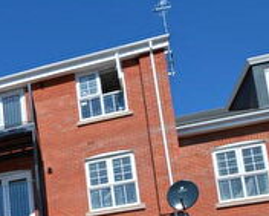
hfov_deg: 26.4
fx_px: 446
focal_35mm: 56
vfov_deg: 22.5
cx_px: -113
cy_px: 319
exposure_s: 1/320
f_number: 9
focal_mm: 10
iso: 100
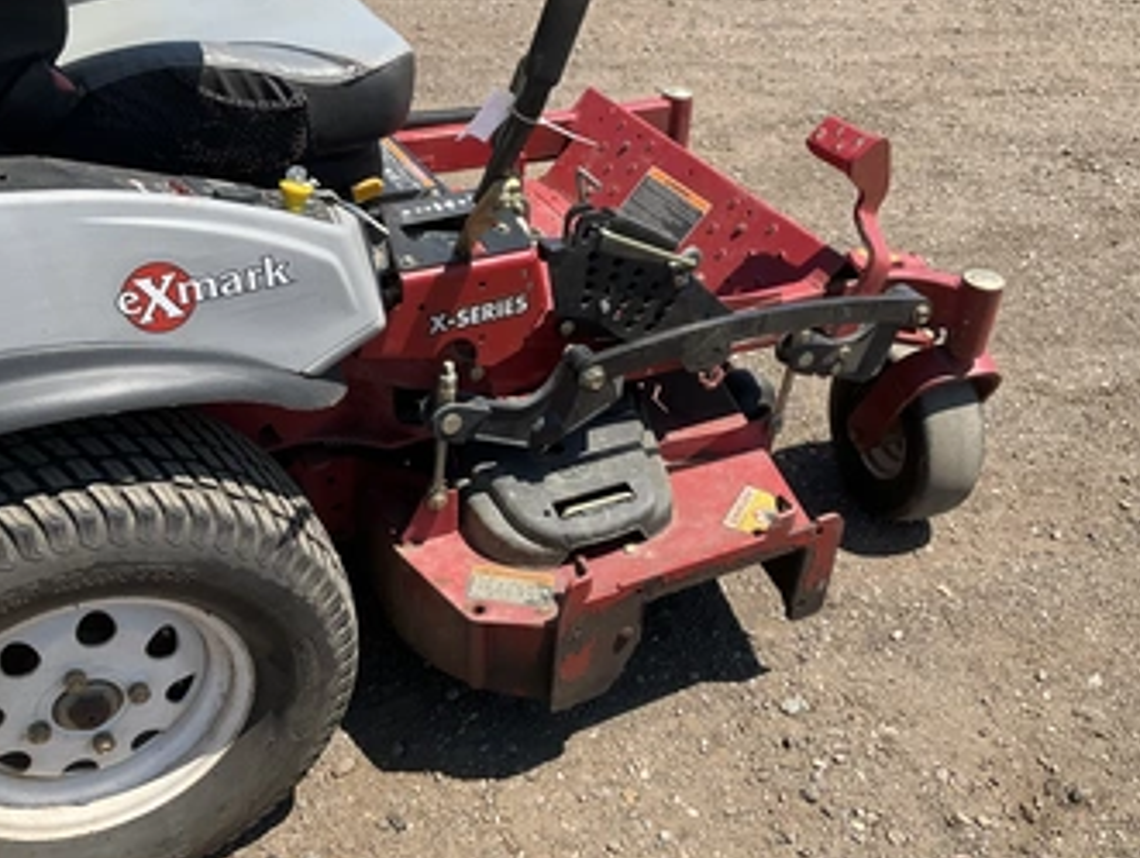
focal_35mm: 35
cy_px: 427
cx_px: 589
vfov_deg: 40.8
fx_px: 1154
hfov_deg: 52.6
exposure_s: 1/1195
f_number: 1.8
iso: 25
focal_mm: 3
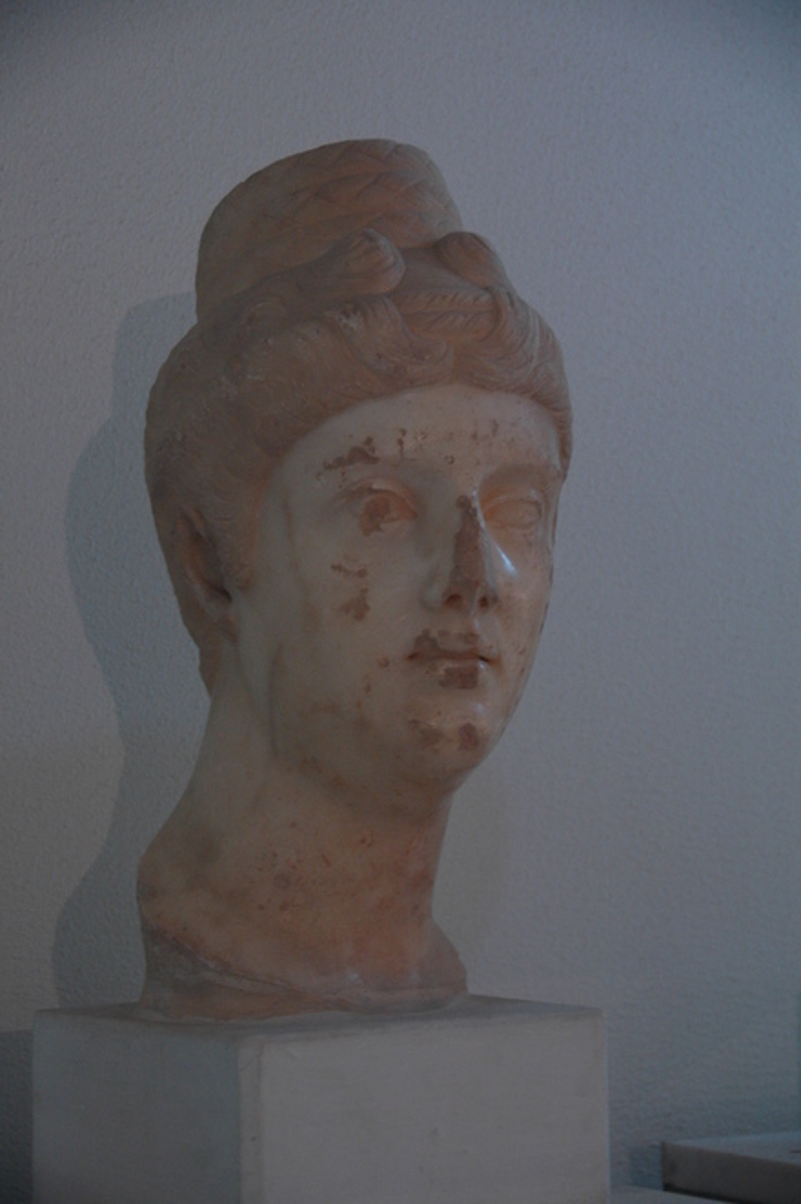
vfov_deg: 19.5
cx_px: 400
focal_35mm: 105
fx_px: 3508
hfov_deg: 13.0
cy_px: 602
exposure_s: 1/5
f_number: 5
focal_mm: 70
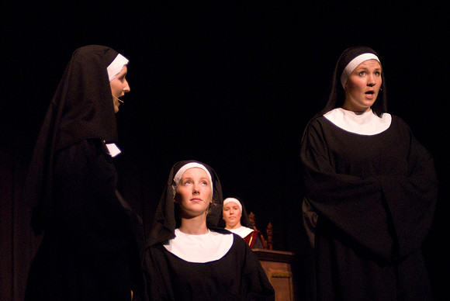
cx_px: 225
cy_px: 150
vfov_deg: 18.2
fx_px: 938
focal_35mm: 75
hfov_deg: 27.0
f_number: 2.8
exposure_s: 1/100
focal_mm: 50
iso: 1600
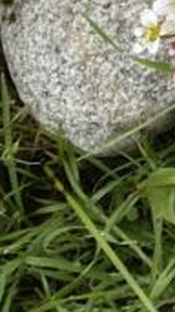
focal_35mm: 170
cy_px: -374
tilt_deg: -60.9
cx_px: 691
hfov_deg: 6.0
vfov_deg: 11.1
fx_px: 1404
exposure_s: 1/662
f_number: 1.8
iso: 32
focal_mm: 4.25
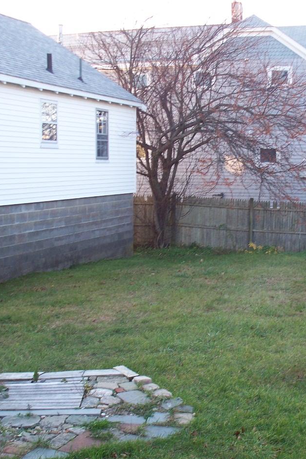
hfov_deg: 26.1
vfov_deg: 38.9
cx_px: 238
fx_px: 651
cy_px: 231
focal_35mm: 51
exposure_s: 1/80
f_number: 2.8
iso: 80
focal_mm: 7.54
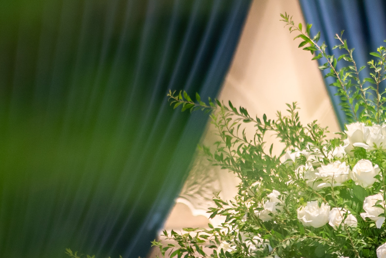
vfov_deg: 6.6
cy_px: 291
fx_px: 2220
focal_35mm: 207
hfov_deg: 9.7
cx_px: 520
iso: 160
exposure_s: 1/60
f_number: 1.8
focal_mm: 55
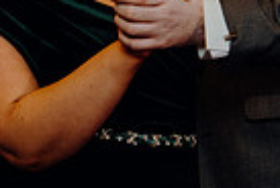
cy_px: 40
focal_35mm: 211
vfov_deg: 6.5
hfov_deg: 9.7
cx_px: 127
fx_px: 1645
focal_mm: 50
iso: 2500
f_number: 3.5
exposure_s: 1/160
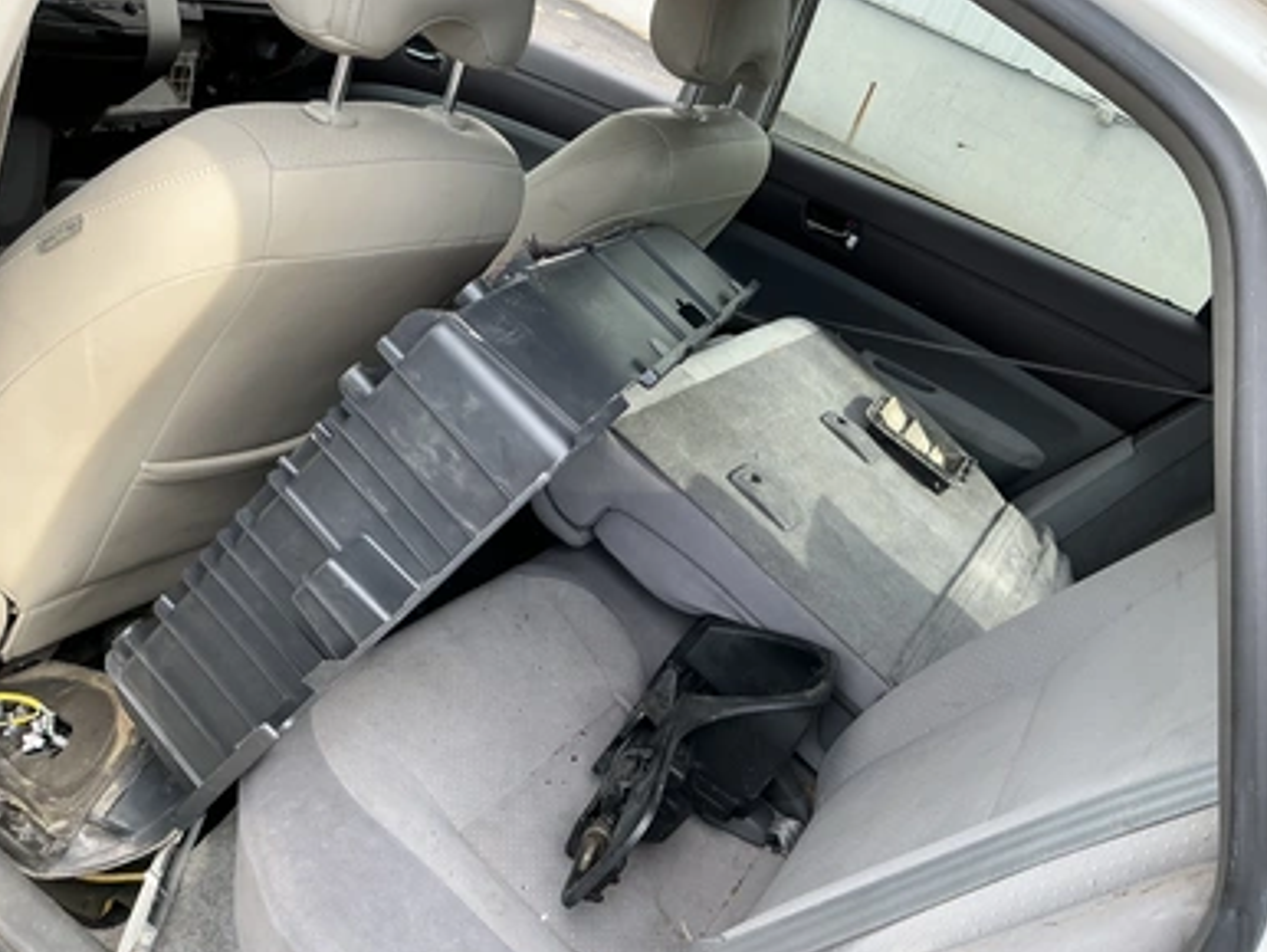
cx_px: 637
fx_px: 1062
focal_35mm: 29
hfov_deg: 61.6
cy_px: 489
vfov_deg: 48.3
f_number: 1.8
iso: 25
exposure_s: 1/130
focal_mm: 3
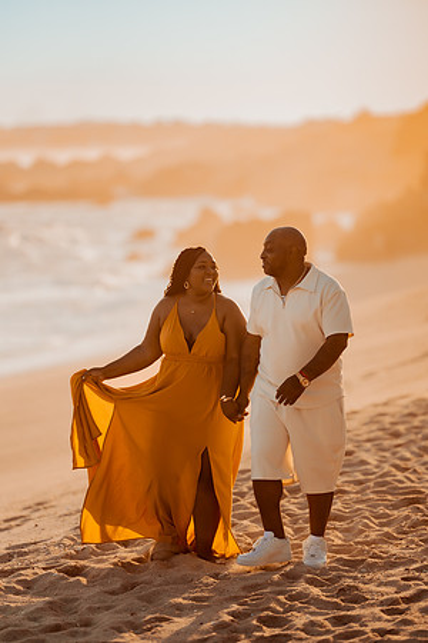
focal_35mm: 135
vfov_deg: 15.2
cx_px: 214
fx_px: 2407
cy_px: 322
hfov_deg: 10.2
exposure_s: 1/4000
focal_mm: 135
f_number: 1.8
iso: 100
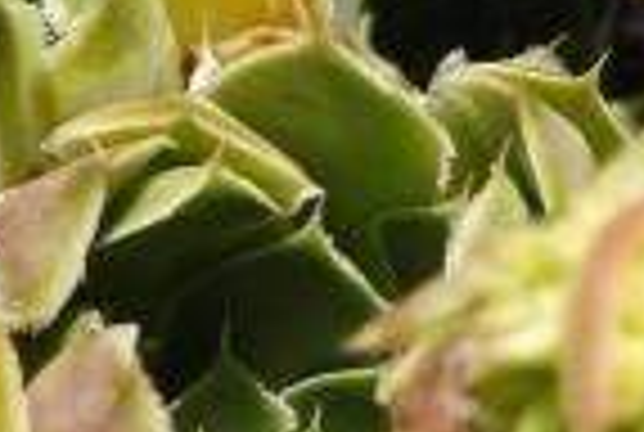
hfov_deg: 2.9
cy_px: 171
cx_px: 869
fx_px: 12814
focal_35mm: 715
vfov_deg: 1.9
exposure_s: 1/250
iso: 100
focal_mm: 85
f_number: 7.1
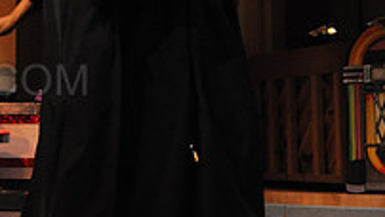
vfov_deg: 10.4
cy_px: 47
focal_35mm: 117
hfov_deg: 16.8
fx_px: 1195
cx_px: -166
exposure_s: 1/500
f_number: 2.8
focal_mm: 26
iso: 1600
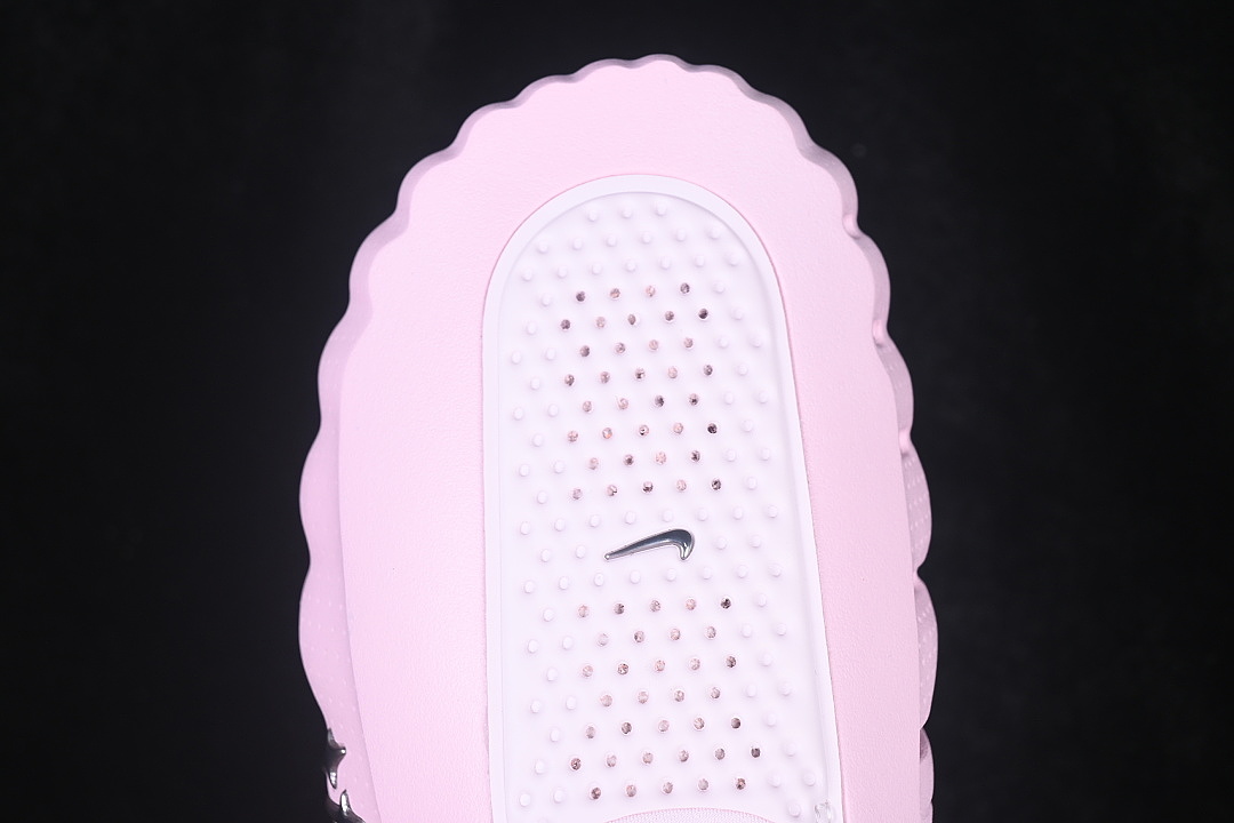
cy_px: 412
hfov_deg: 27.0
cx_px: 617
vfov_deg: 18.2
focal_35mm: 75
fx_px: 2571
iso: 160
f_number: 7.1
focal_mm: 50
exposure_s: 1/80
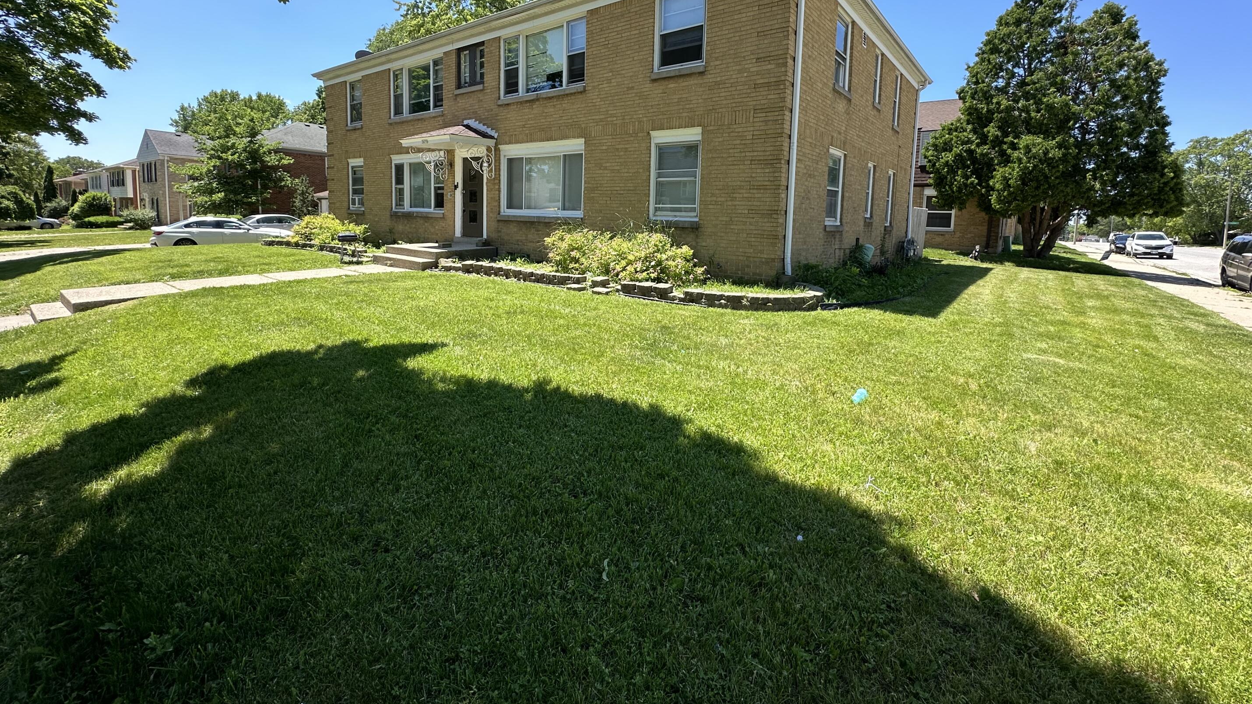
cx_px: 643
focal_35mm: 16
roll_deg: -1.6
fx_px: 531
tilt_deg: -5.2
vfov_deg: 66.1
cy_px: 266
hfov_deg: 99.3
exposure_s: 1/694
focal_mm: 2.22
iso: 40
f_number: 2.2
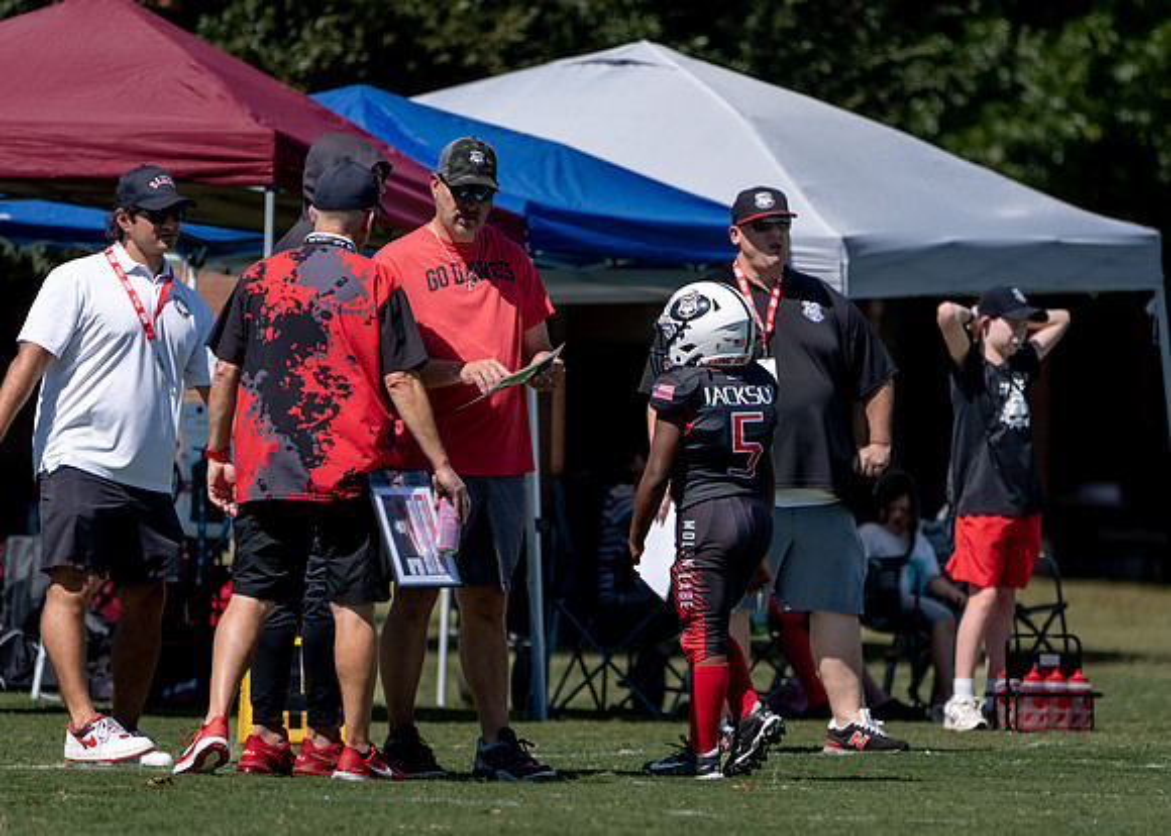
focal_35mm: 514
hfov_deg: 3.9
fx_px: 17082
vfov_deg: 2.8
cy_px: 484
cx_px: 698
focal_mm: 400
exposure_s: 1/1250
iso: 200
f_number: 5.6
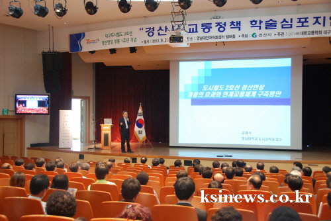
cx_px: 166
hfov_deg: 41.1
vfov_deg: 28.1
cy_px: 110
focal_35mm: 48
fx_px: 442
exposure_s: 1/10
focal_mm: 32
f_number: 4.2
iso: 800
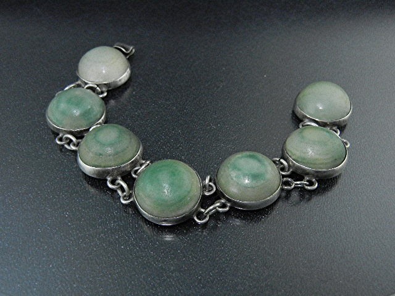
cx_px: 198
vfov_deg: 36.8
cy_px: 148
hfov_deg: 47.9
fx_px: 445
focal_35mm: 39
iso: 800
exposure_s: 1/30
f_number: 7.4
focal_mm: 7.1
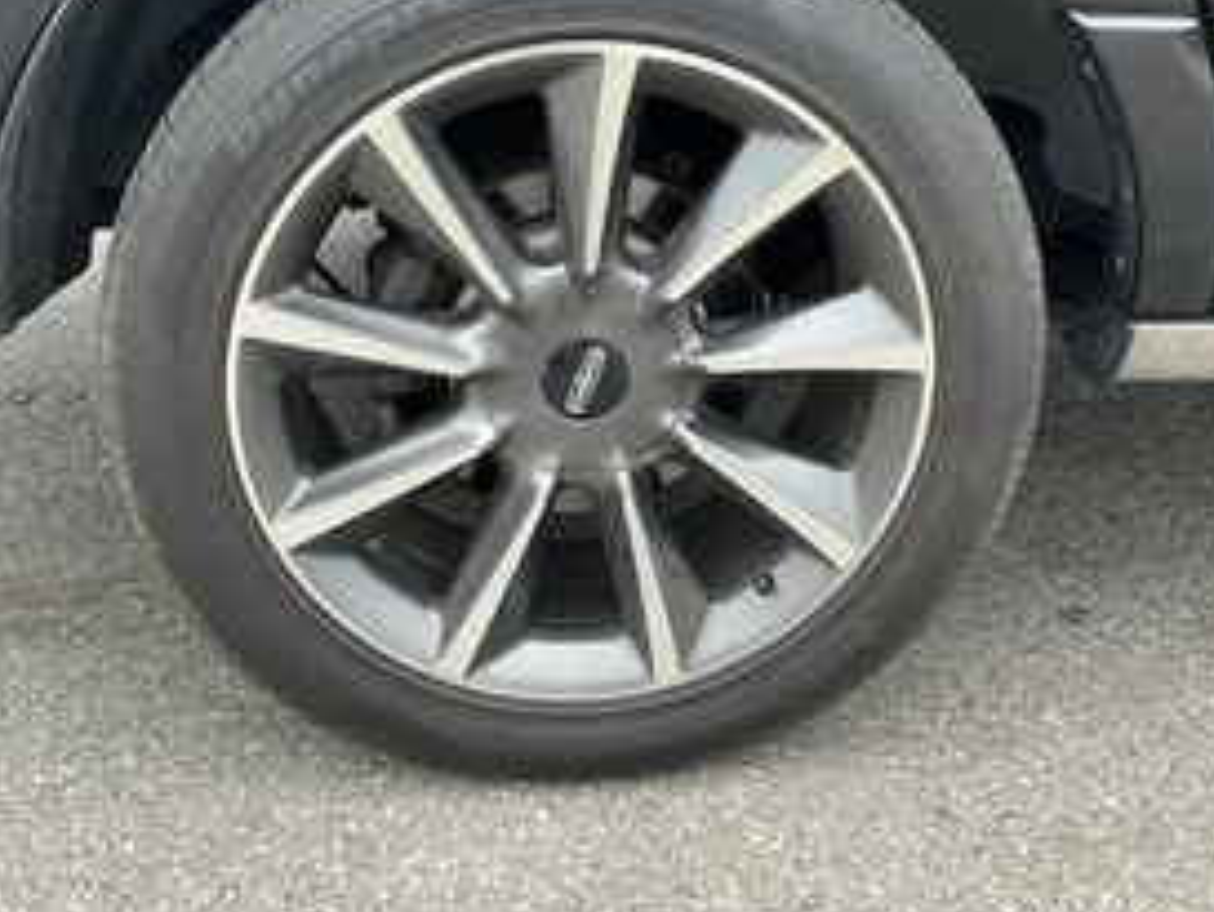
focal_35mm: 41
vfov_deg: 34.7
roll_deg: -2.9
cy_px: 285
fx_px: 1439
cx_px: 600
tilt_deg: -15.5
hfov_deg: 45.8
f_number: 1.8
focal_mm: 3
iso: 20
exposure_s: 1/208
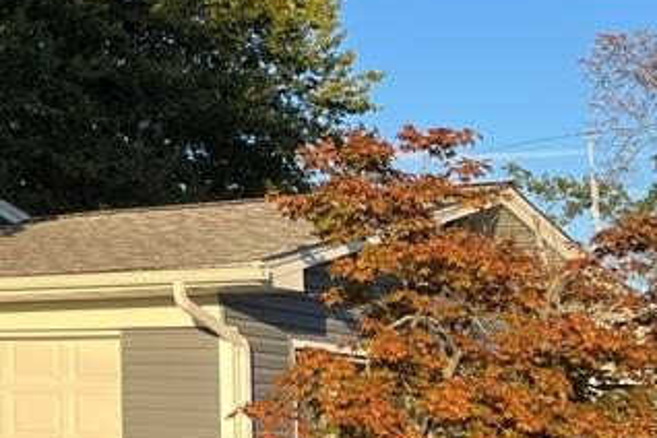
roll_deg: -1.7
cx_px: -331
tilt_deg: +9.5
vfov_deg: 15.7
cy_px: 136
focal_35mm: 87
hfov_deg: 20.1
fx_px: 1588
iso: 50
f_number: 1.6
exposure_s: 1/1355
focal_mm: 5.1
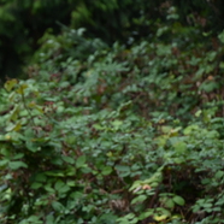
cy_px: 203
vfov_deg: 3.5
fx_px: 3690
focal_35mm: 504
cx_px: -61
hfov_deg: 3.5
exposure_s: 1/320
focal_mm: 200
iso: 400
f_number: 6.3
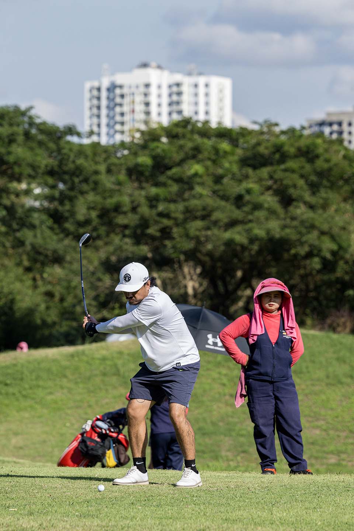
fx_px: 2212
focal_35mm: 150
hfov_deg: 9.1
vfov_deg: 13.7
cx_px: 177
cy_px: 266
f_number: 4
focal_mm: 150
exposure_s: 1/5000
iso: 560
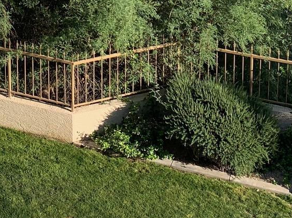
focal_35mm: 94
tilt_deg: -11.0
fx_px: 793
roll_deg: +0.8
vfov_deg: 14.1
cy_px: -159
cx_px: 57
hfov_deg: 20.6
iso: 25
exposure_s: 1/1748
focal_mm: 4.25
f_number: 1.8
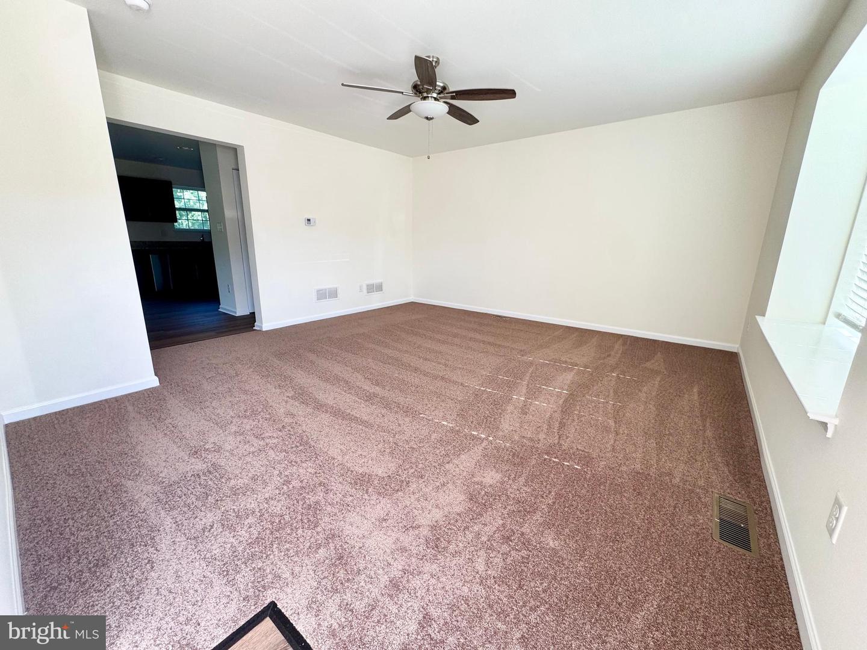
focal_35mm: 14
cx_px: 434
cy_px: 325
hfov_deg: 102.1
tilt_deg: -13.7
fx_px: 351
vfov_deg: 85.7
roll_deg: -1.2
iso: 50
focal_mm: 2.22
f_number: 2.2
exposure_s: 1/99
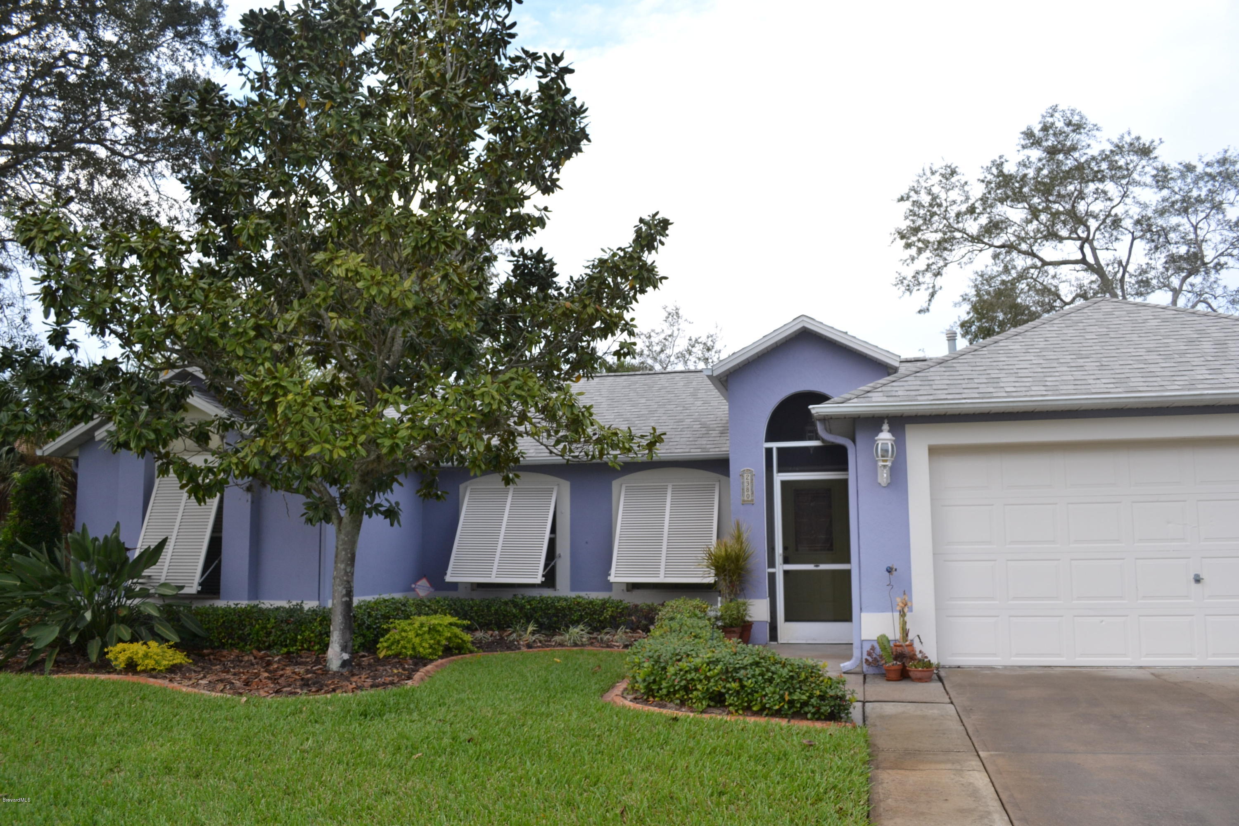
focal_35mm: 27
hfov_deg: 67.4
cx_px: 620
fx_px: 929
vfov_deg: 47.9
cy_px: 413
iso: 140
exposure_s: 1/125
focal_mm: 18
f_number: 5.6
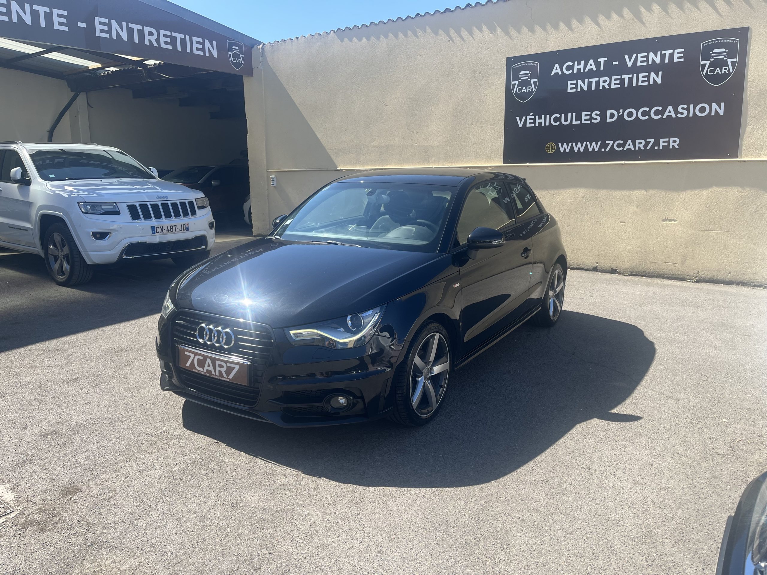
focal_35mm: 26
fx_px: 576
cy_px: 288
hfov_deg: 67.3
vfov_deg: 53.1
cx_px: 384
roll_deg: +0.5
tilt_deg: -11.3
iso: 50
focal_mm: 5.1
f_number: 1.6
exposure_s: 1/1325
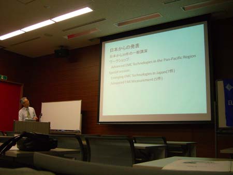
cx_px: 116
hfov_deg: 49.0
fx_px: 256
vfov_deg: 37.8
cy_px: 88
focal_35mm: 38
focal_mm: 7.9
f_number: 2.8
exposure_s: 1/200
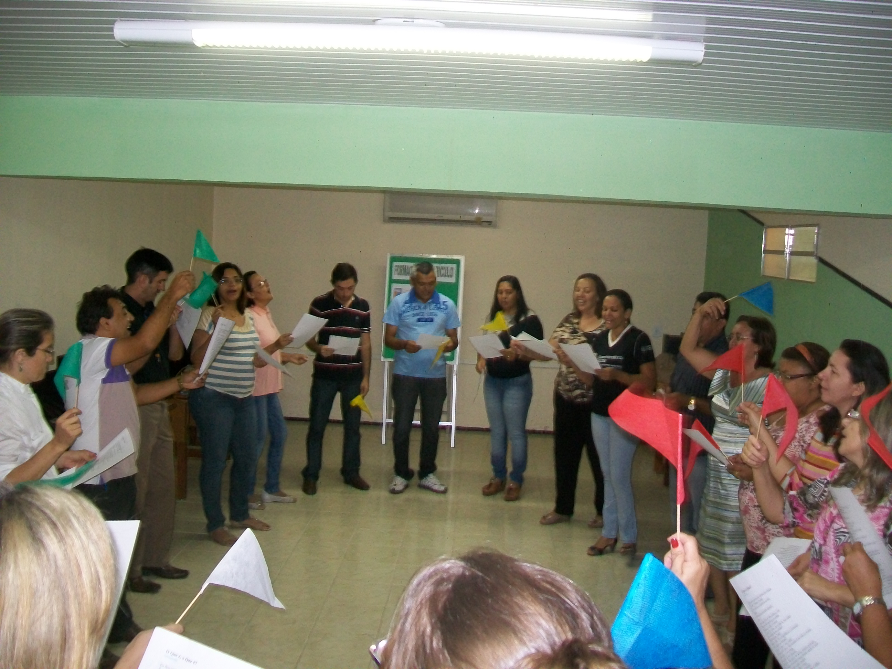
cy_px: 334
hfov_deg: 54.0
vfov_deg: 41.8
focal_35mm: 34
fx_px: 876
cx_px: 446
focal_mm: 6.1
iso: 160
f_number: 2.7
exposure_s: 1/60
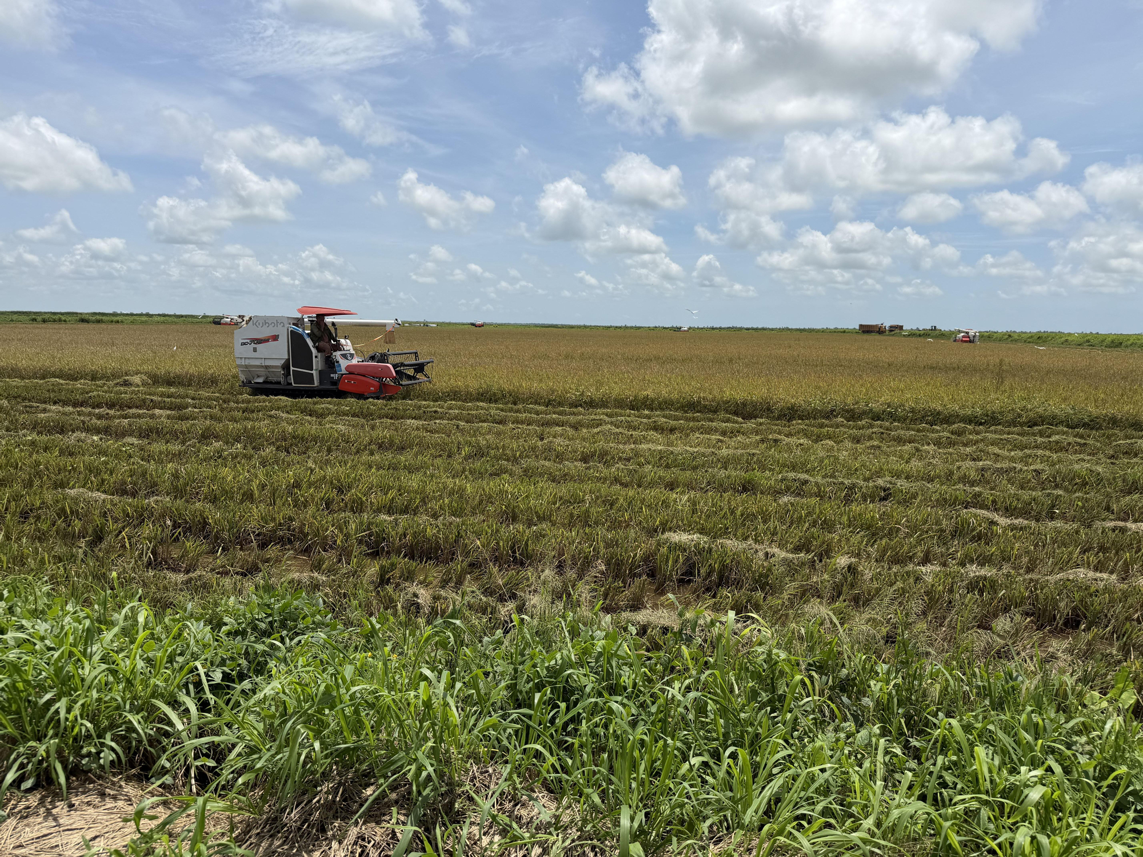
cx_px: 572
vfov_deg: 56.8
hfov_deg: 71.6
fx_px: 792
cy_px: 428
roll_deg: -1.1
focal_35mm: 24
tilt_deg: -8.0
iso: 80
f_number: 1.78
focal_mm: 6.76
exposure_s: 1/7353
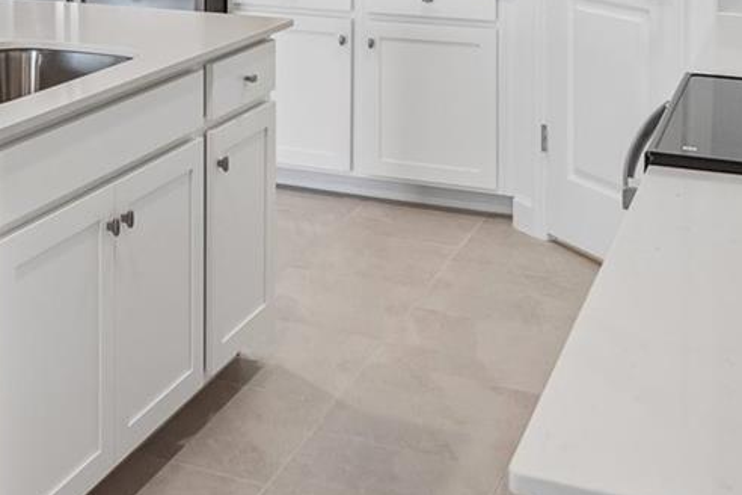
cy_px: -180
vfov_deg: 19.1
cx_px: 133
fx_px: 1340
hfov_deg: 30.1
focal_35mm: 65
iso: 400
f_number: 8
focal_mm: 20
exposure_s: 1/20
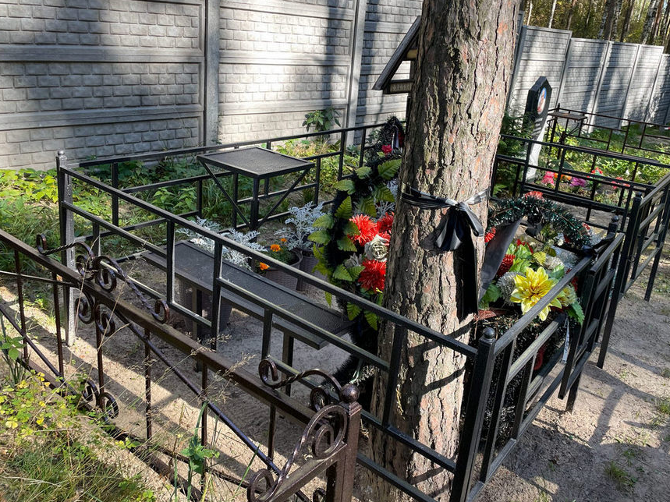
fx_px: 600
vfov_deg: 45.4
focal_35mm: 31
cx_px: 378
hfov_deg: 58.2
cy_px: 228
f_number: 1.6
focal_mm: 4.2
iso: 32
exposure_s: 1/173
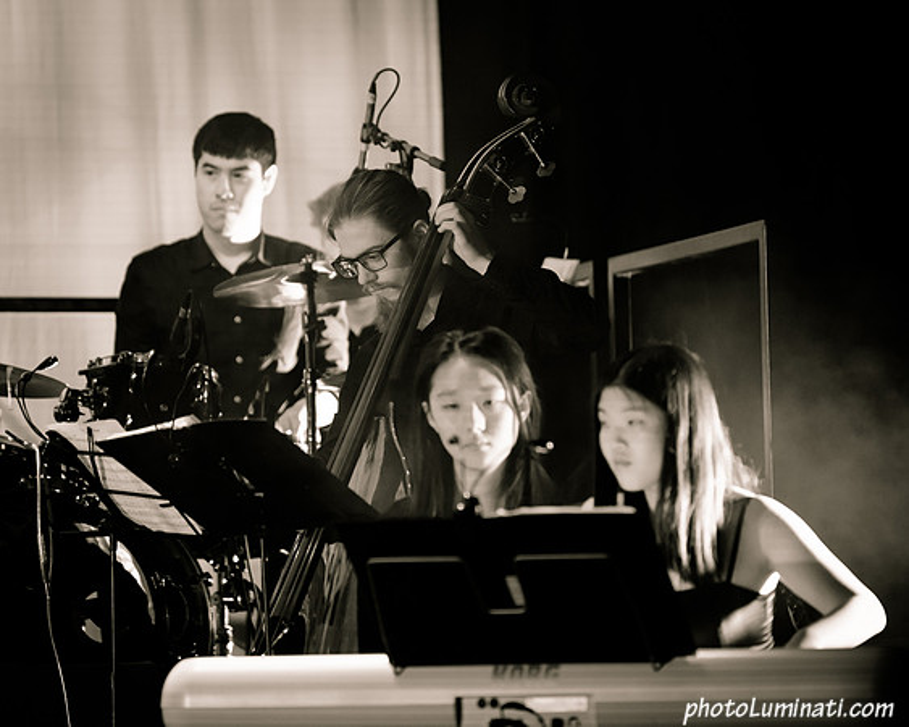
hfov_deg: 7.6
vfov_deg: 6.1
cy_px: 315
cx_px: 406
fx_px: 6869
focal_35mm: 255
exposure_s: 1/125
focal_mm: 200
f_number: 2.8
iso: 2500
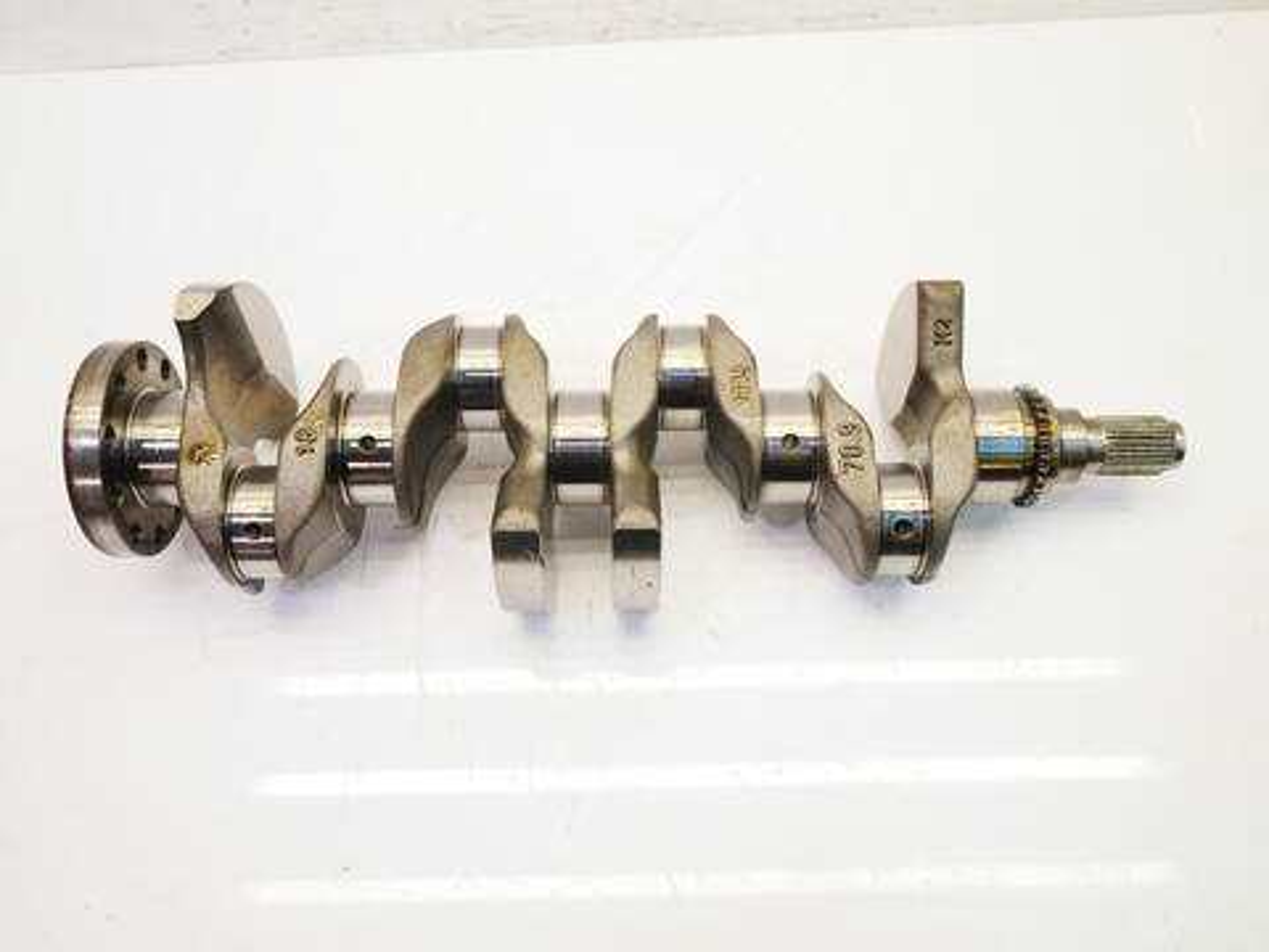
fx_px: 1100
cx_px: 634
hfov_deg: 60.0
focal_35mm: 30
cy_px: 476
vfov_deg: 46.8
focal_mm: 15
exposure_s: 1/60
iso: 400
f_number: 3.8
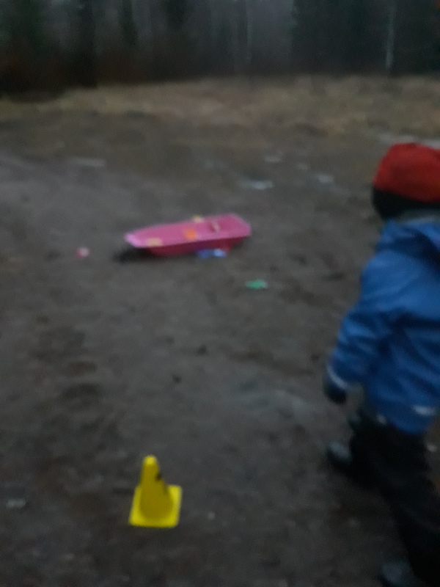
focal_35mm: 27
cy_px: 294
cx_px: 220
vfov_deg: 65.3
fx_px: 458
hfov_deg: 51.4
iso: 800
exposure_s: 1/10
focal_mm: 3.71
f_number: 1.7
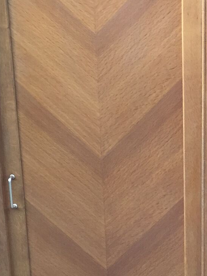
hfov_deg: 18.4
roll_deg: +1.1
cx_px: 181
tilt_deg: -14.5
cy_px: 177
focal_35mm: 79
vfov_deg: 24.6
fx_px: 630
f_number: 2.2
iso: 64
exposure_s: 1/33
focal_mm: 4.15
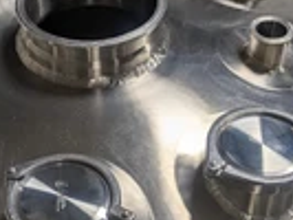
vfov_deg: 20.4
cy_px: 131
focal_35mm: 72
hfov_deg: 26.9
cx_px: 115
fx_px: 610
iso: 20
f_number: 1.68
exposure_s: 1/60
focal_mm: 6.9
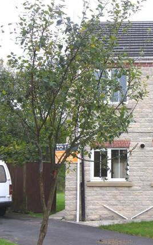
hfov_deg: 21.7
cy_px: 124
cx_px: 125
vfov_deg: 34.6
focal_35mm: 59
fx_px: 394
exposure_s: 1/60
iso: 50
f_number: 3.2
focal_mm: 8.7
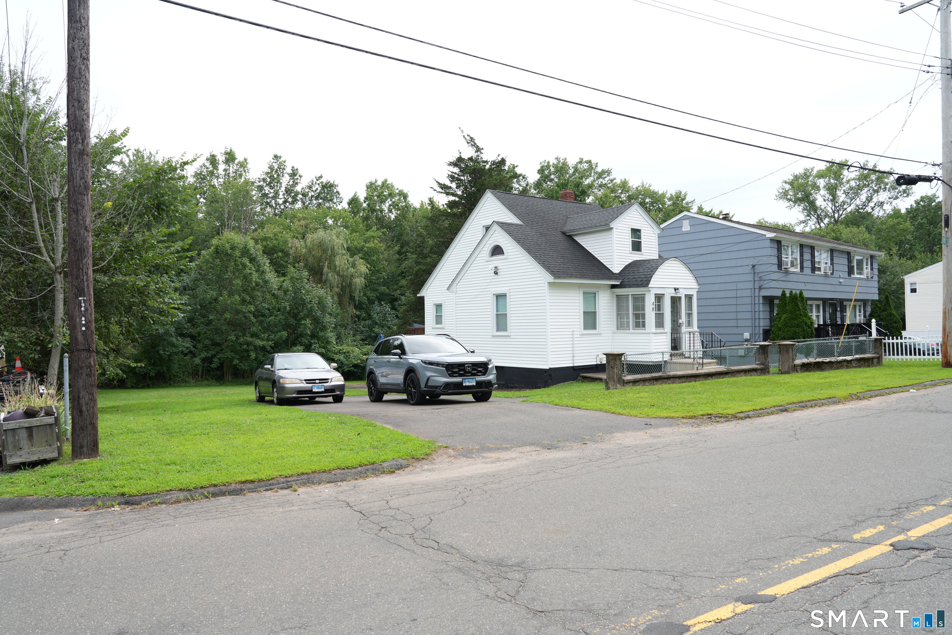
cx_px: 476
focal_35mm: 24
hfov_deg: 73.7
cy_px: 318
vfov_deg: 53.1
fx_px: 635
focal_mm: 24
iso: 100
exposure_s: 1/50
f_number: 8
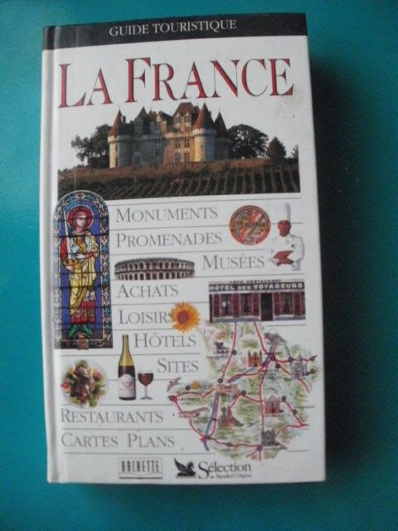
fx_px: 552
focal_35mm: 36
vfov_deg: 51.4
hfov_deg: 39.7
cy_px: 266
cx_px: 199
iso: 800
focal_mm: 6.3
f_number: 3.5
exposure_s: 1/80
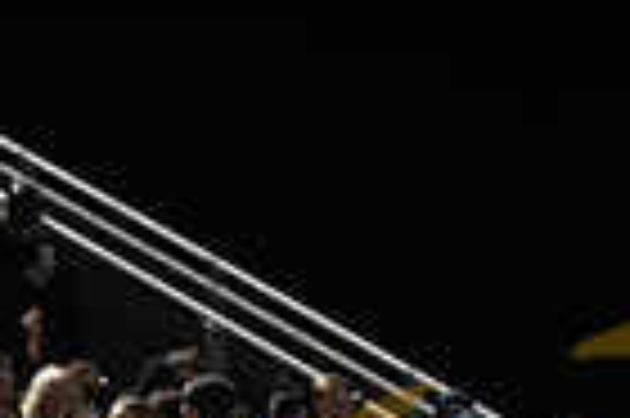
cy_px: 780
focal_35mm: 291
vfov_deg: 4.7
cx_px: 711
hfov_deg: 7.0
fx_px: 5087
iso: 4000
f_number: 2.8
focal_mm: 70
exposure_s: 1/400
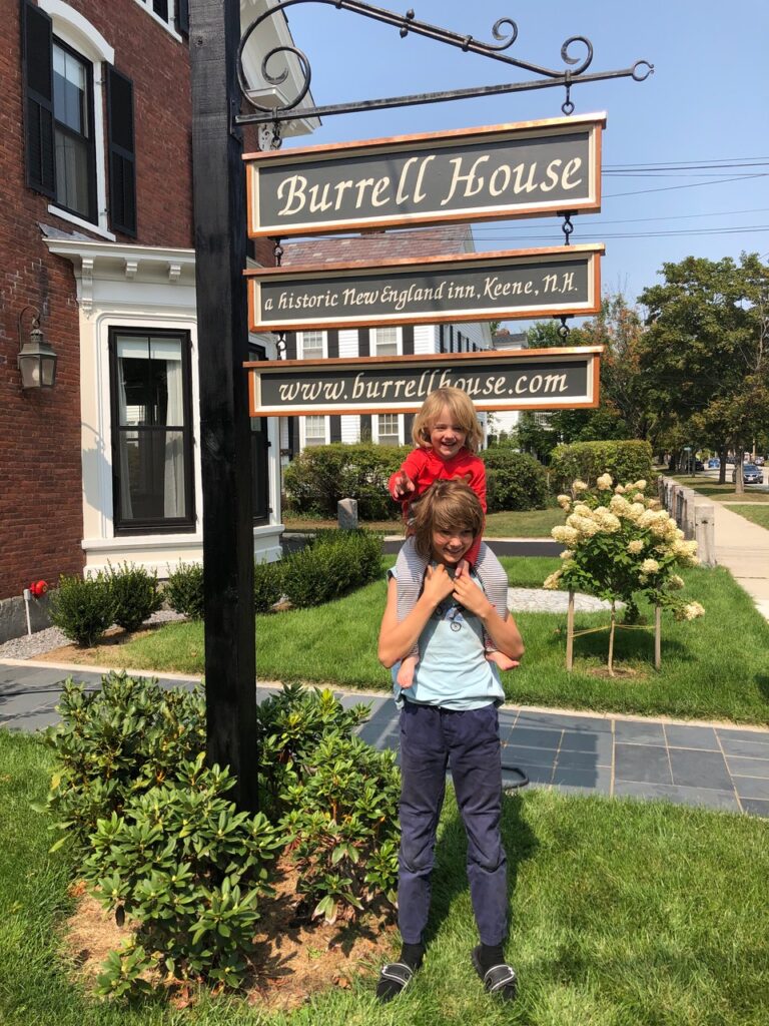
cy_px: 513
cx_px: 384
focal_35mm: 28
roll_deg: +1.6
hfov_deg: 49.7
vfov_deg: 63.4
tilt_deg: -0.7
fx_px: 829
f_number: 1.8
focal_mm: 3.99
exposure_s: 1/1600
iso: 20
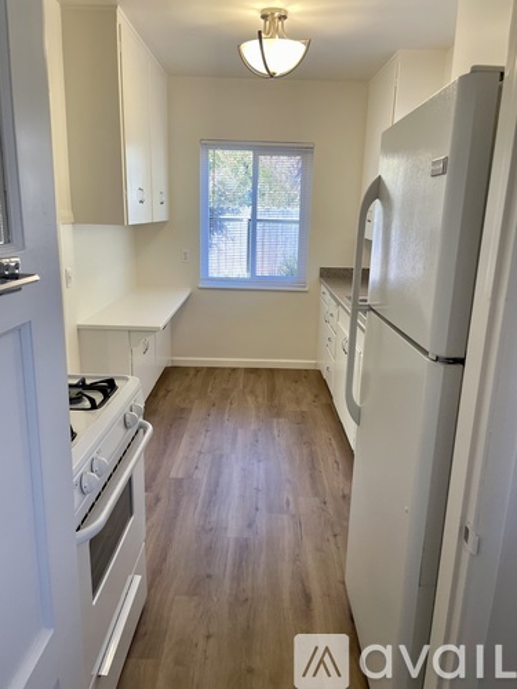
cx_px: 258
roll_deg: -0.8
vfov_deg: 67.3
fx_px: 518
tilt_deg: -13.5
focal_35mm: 26
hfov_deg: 53.1
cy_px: 344
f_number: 1.6
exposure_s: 1/120
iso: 125
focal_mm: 4.2
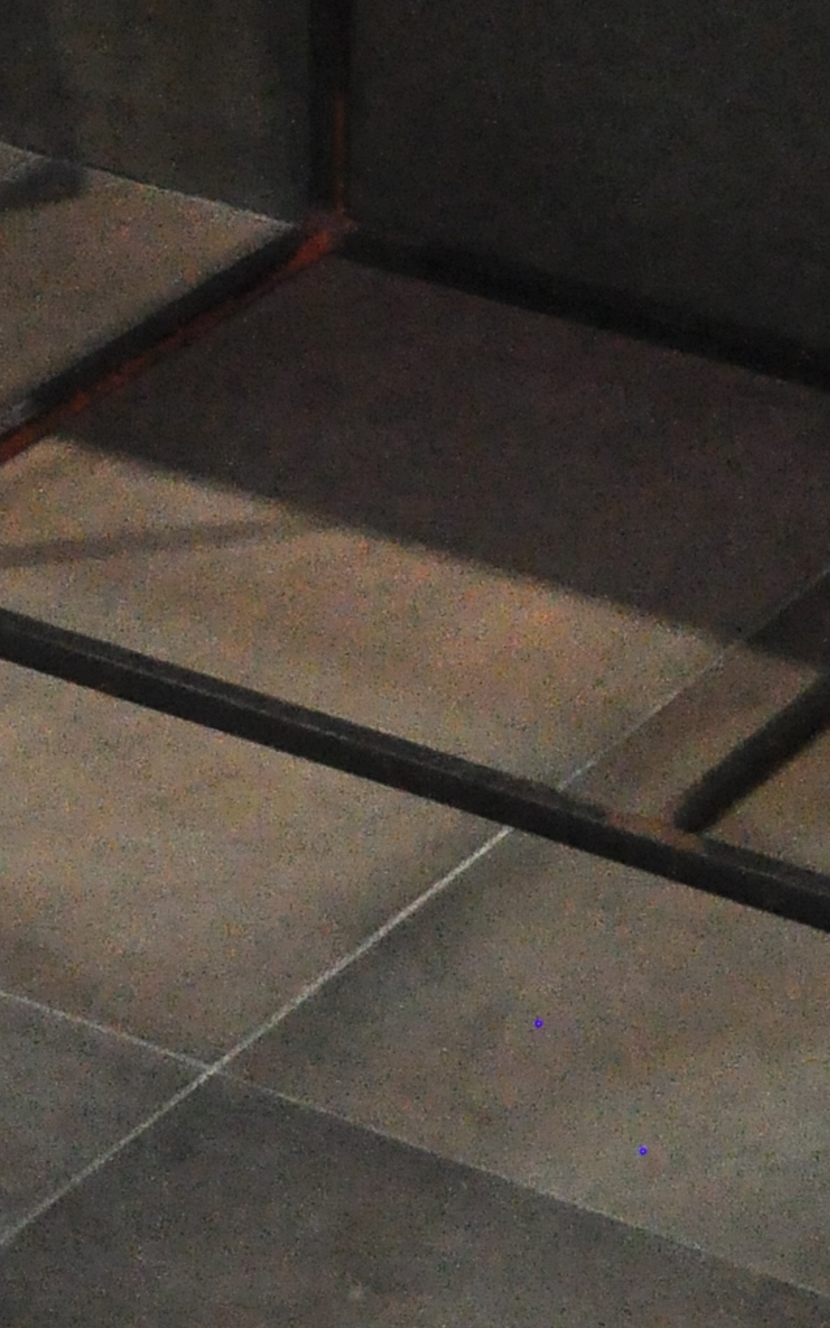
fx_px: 6514
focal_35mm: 180
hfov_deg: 7.3
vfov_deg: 10.7
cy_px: -1264
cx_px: 7
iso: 2000
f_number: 4.5
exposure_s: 1/160
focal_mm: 28
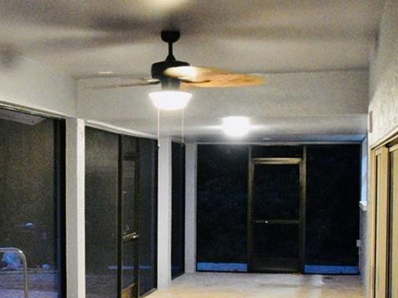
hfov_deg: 27.6
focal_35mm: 69
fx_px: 793
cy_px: 176
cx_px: 79
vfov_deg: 21.3
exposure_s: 1/60
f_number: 3.5
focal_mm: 22
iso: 6400
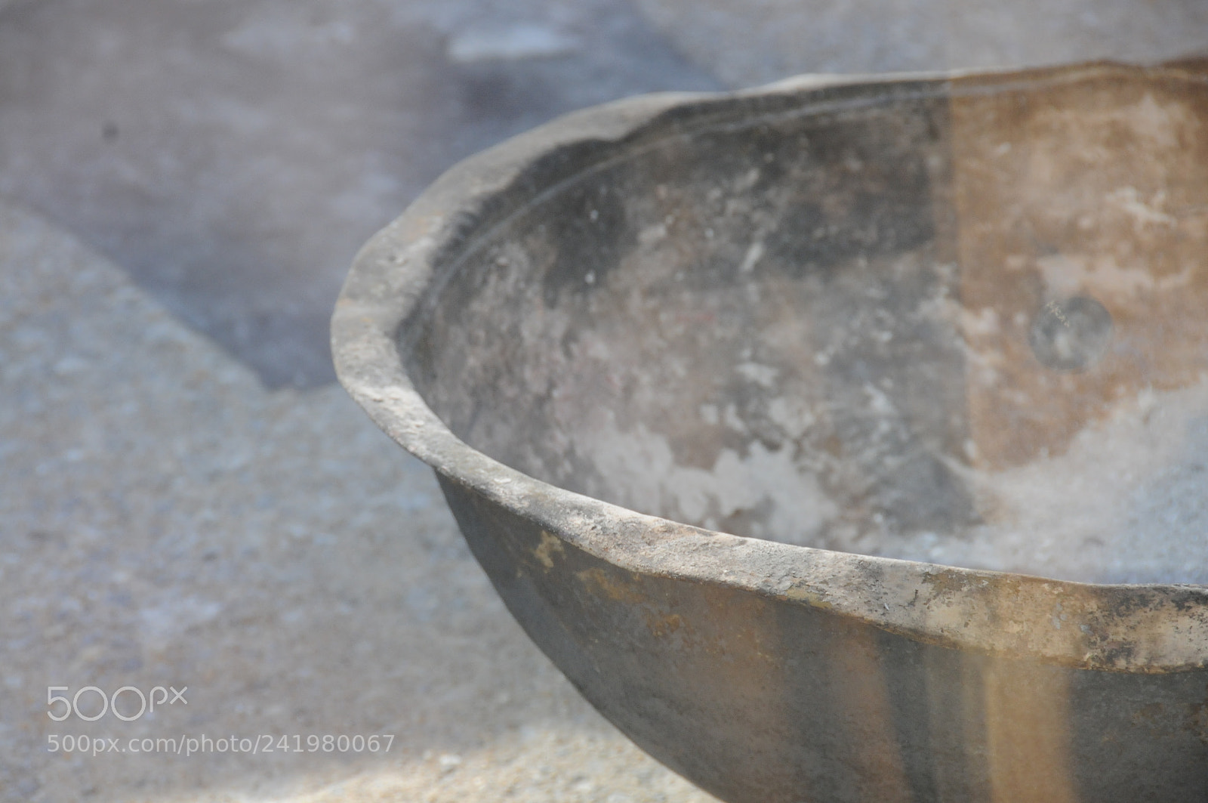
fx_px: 10055
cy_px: 402
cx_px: 604
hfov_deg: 6.9
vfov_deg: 4.6
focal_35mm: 300
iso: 800
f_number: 8
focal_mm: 200
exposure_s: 1/250
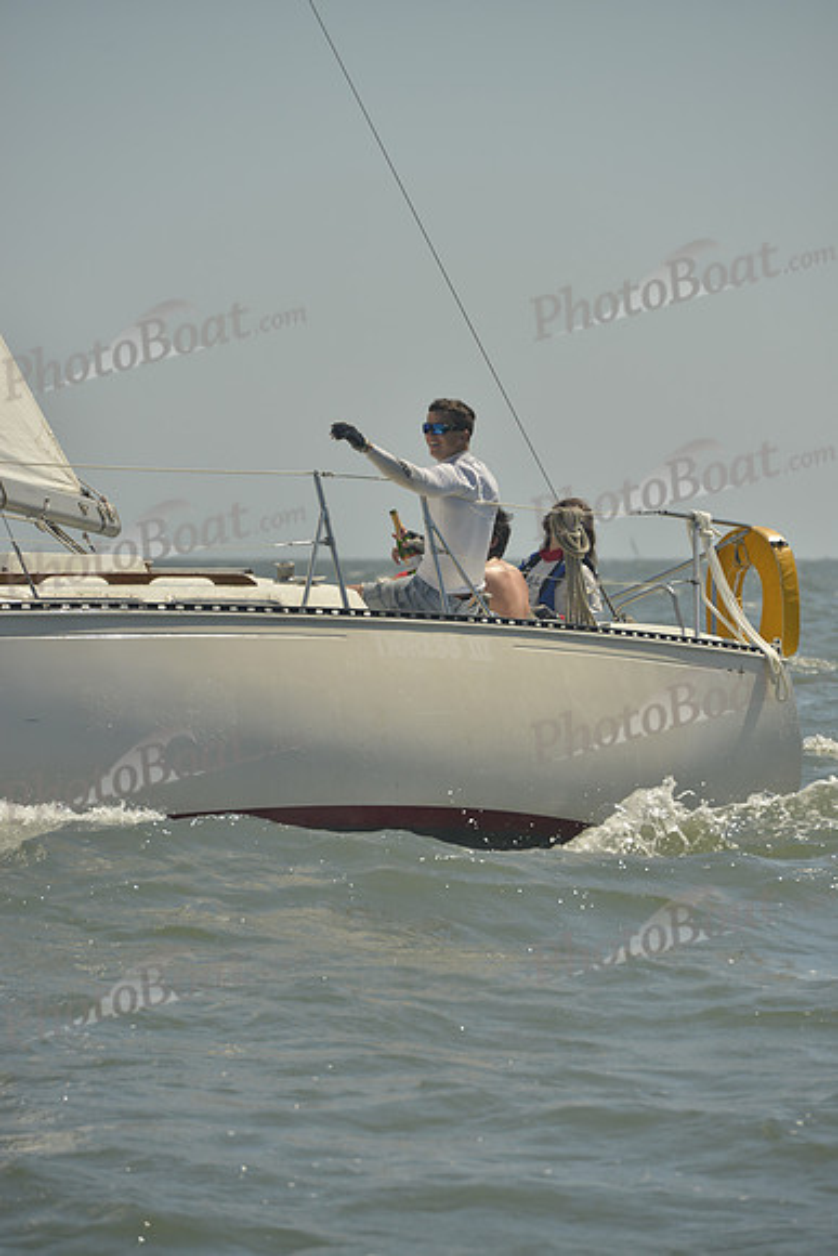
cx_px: 419
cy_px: 628
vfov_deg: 10.3
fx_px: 6979
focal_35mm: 200
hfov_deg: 6.9
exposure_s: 1/1000
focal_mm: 200
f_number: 9
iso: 280
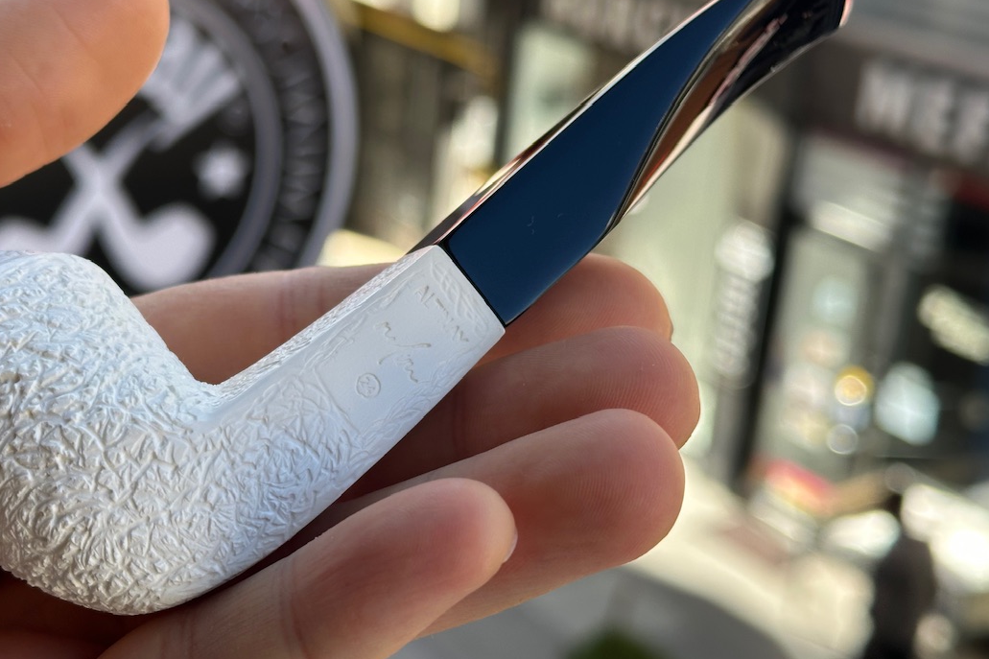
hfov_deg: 32.2
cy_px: 296
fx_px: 1703
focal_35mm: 62
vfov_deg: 21.9
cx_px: 376
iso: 64
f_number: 1.78
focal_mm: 6.86
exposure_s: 1/631
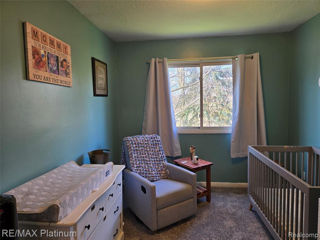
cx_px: 160
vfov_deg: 58.9
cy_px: 120
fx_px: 213
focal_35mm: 23
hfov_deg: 73.9
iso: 80
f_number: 1.8
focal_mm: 5.4
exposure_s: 1/120
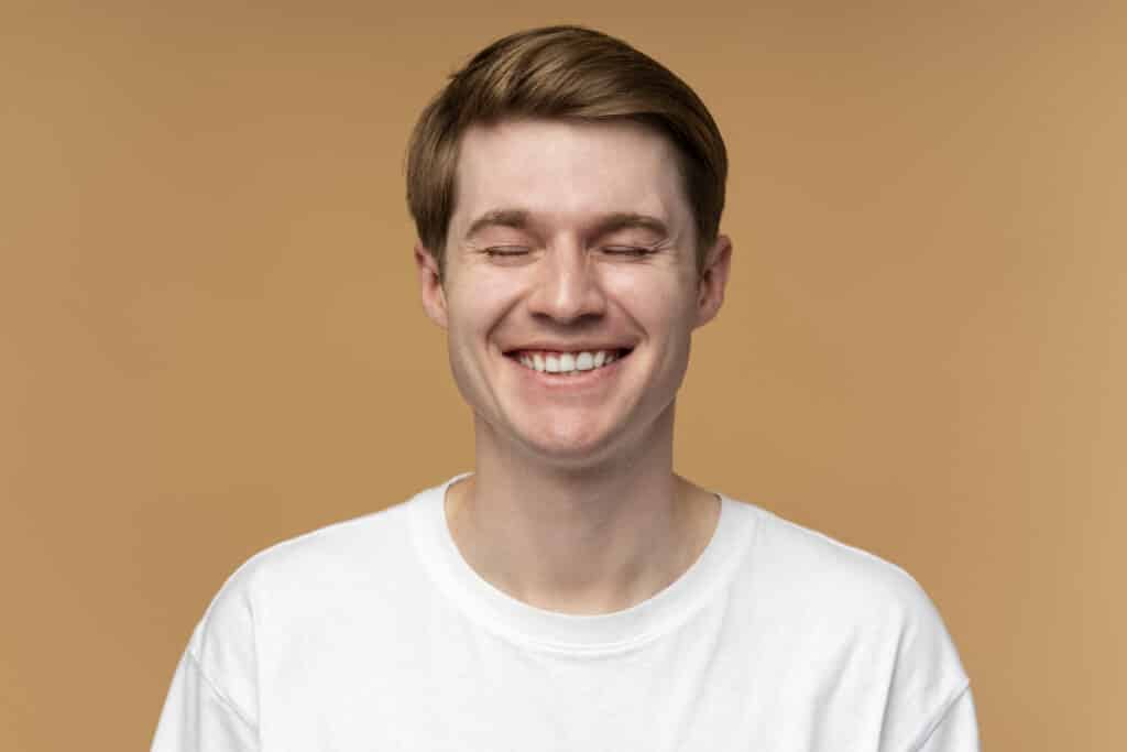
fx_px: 2661
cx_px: 564
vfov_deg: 16.1
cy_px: 376
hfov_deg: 23.9
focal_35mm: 85
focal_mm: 85
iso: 100
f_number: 5.6
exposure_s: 1/200
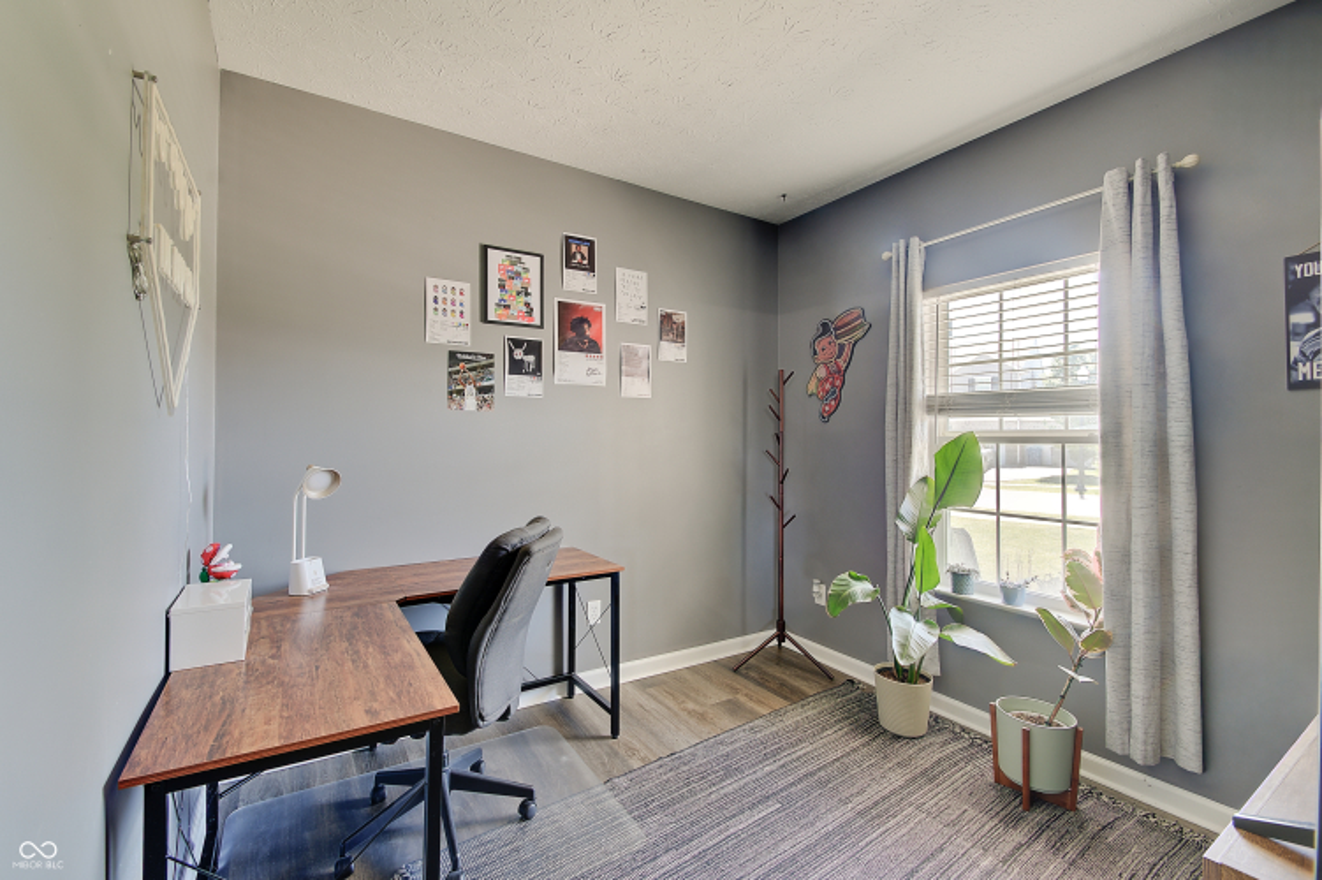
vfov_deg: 77.3
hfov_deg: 100.4
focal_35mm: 15
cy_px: 440
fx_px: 551
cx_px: 661
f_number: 9
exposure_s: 1/1.25
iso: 100
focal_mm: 10
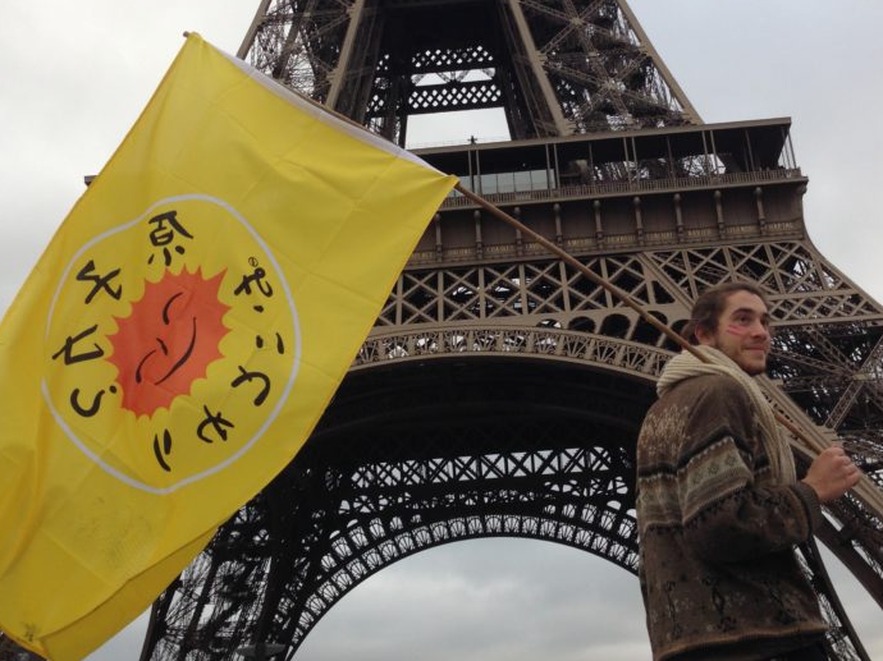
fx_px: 1249
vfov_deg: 29.4
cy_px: 212
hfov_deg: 38.9
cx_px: 463
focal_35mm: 49
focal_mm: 4.12
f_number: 2.4
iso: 50
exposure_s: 1/194
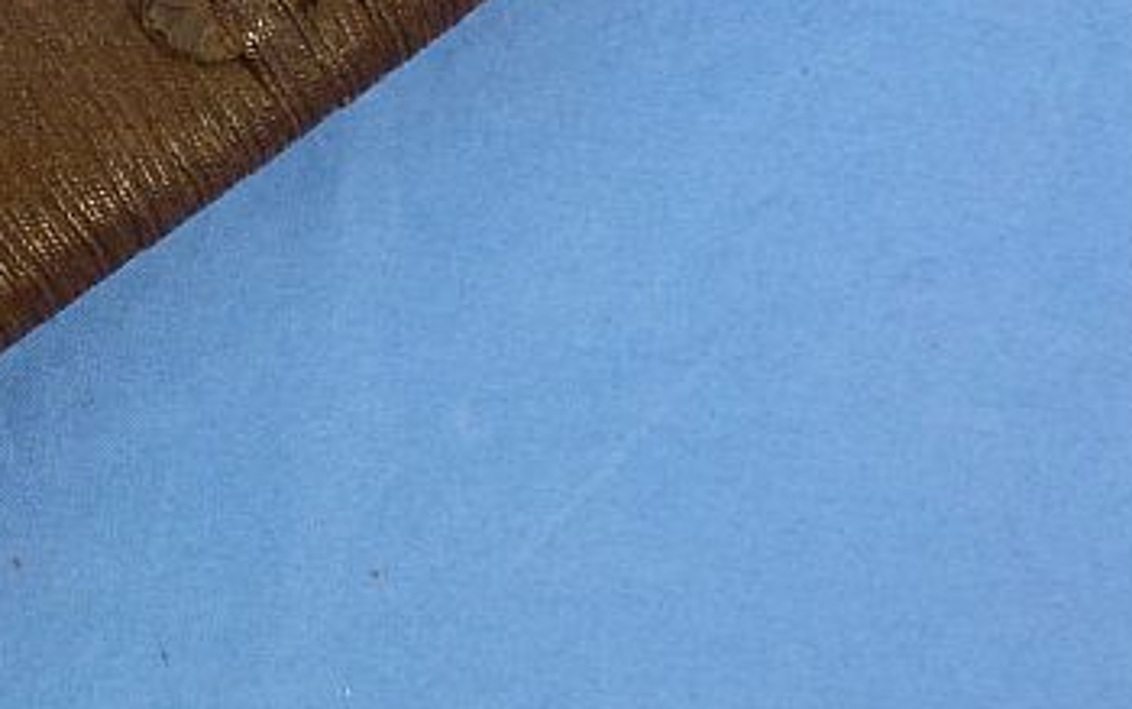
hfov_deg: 25.3
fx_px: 2469
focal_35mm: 80
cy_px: 6
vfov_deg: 16.0
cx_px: 197
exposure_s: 1/60
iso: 250
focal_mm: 5.9
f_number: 3.6
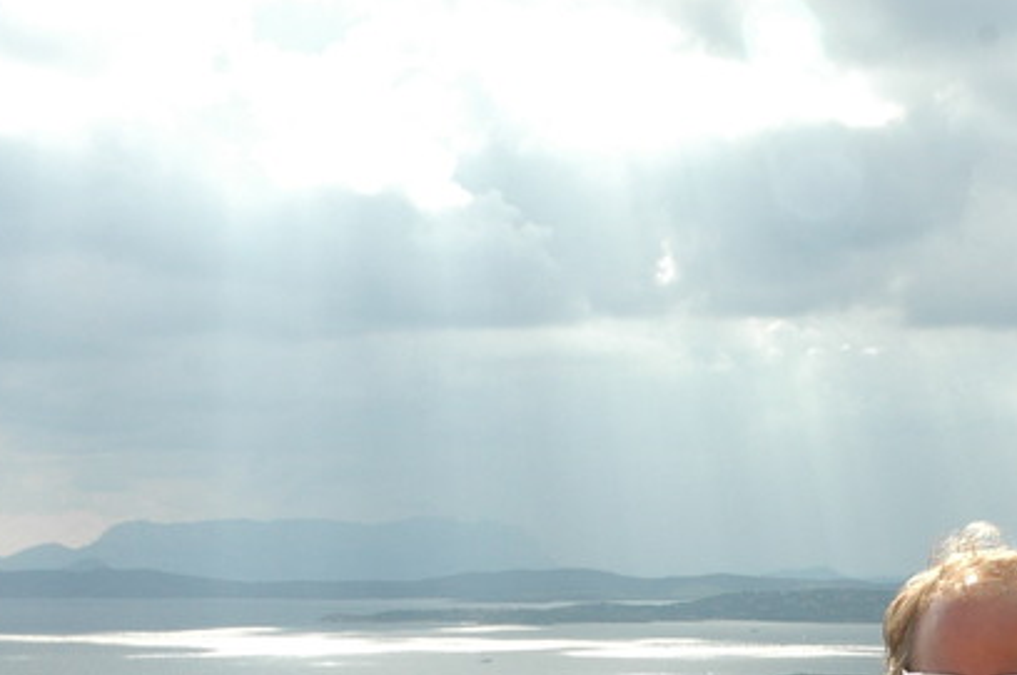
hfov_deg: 20.1
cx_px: 970
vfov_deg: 13.4
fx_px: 2800
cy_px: 826
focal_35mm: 99
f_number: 10
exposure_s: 1/320
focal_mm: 27
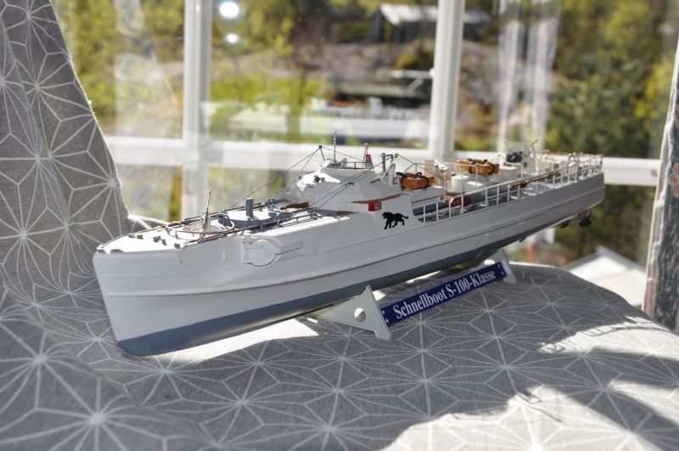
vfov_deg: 25.7
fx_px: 989
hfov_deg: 37.9
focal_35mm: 52
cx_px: 340
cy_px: 226
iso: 200
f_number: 9
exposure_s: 1/200
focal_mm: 35
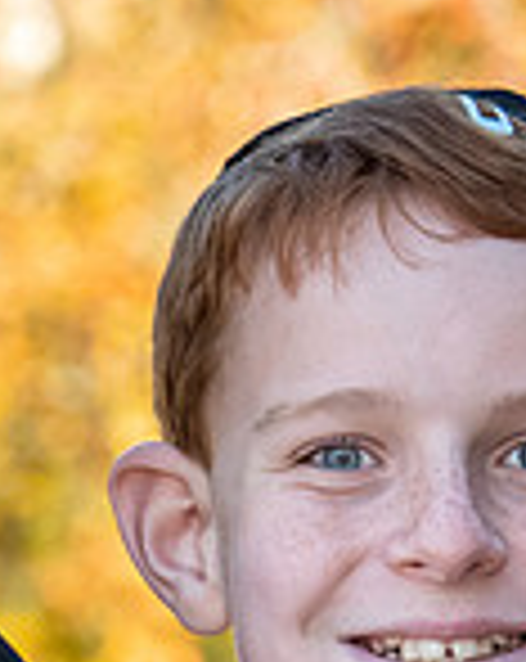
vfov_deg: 2.8
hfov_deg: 2.3
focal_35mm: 680
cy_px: 725
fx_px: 13274
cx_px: 0
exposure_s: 1/250
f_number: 6.3
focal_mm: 105
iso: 320
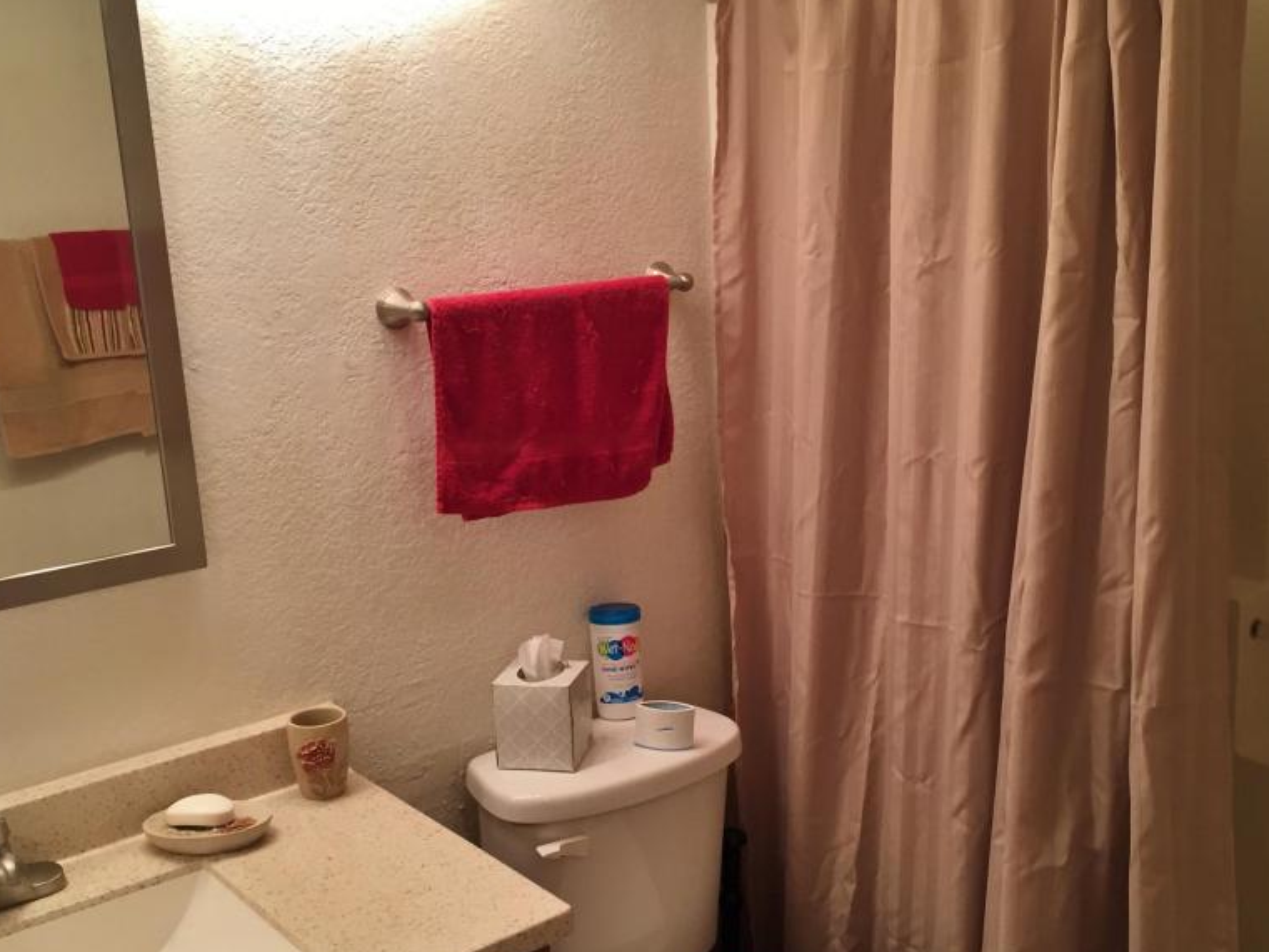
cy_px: 517
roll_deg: +1.8
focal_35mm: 39
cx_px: 702
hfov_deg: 47.8
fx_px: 1430
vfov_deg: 36.8
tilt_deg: -15.7
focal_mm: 4.15
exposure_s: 1/30
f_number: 2.2
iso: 32
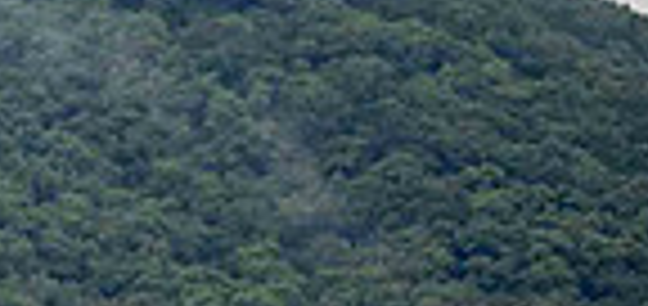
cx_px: -504
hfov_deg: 2.0
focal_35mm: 1138
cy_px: -482
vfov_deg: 0.9
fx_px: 18847
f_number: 6.3
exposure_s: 1/1600
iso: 720
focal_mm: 260
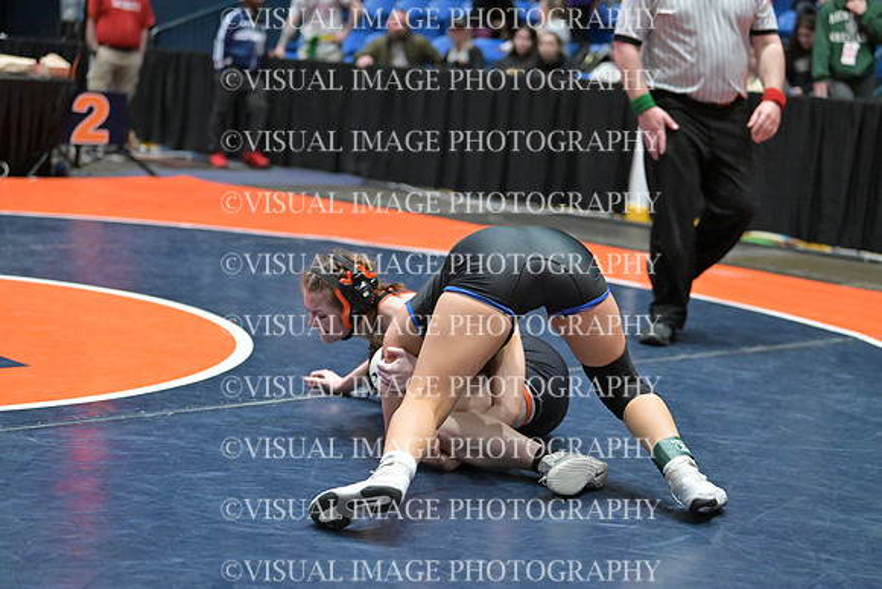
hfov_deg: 28.8
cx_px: 441
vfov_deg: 19.5
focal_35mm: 70
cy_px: 294
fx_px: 1715
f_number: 2.8
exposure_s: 1/800
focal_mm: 70
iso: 6400
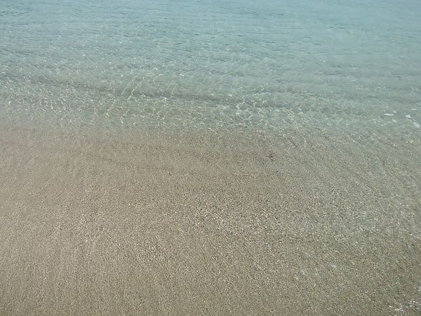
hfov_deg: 60.4
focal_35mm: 29
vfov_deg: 48.2
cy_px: 145
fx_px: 353
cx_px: 145
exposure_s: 1/1458
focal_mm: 3
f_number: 2
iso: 32
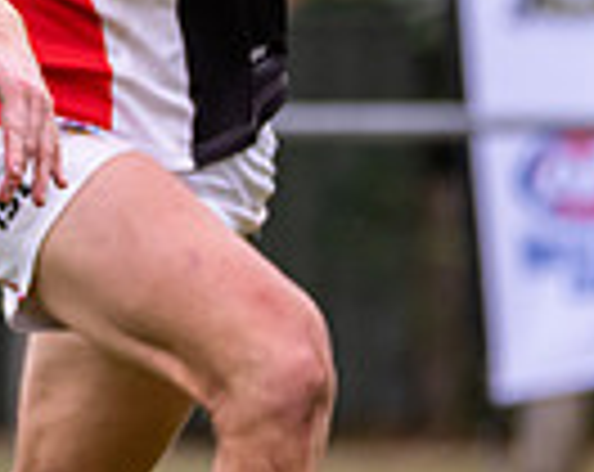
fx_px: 24610
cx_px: -330
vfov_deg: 1.1
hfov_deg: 1.4
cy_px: 72
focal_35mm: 1403
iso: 1250
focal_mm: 280
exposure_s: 1/1000
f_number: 6.3
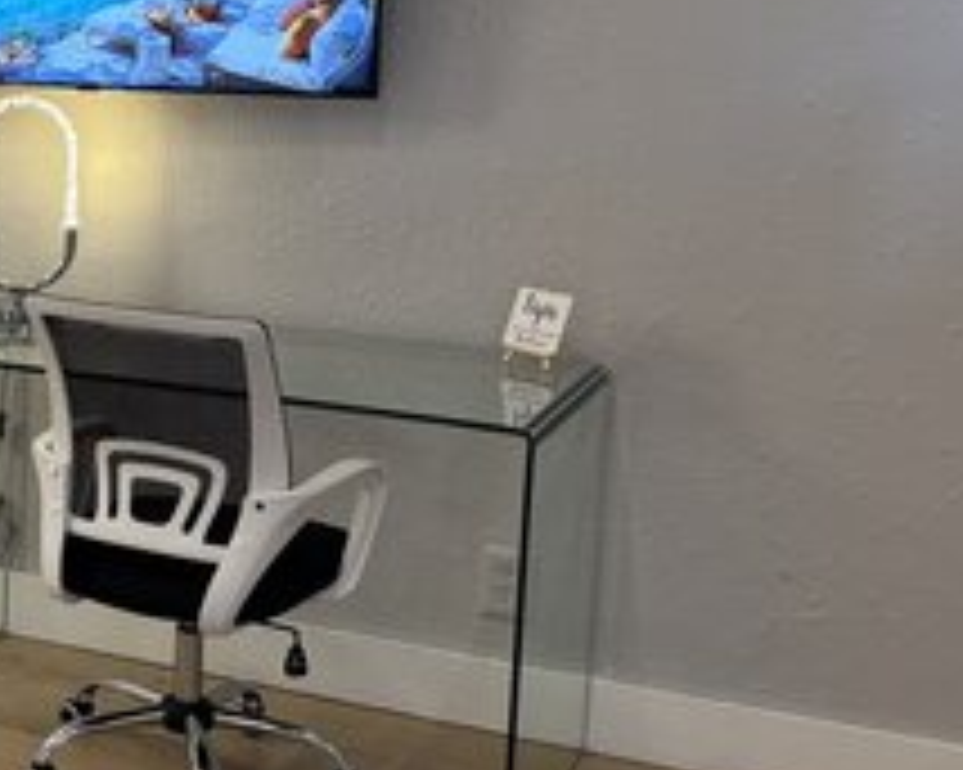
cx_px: -320
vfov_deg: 20.1
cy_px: 288
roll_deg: -0.8
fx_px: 2165
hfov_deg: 22.2
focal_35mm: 76
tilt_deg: -10.7
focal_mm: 5.96
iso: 125
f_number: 1.6
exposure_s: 1/120
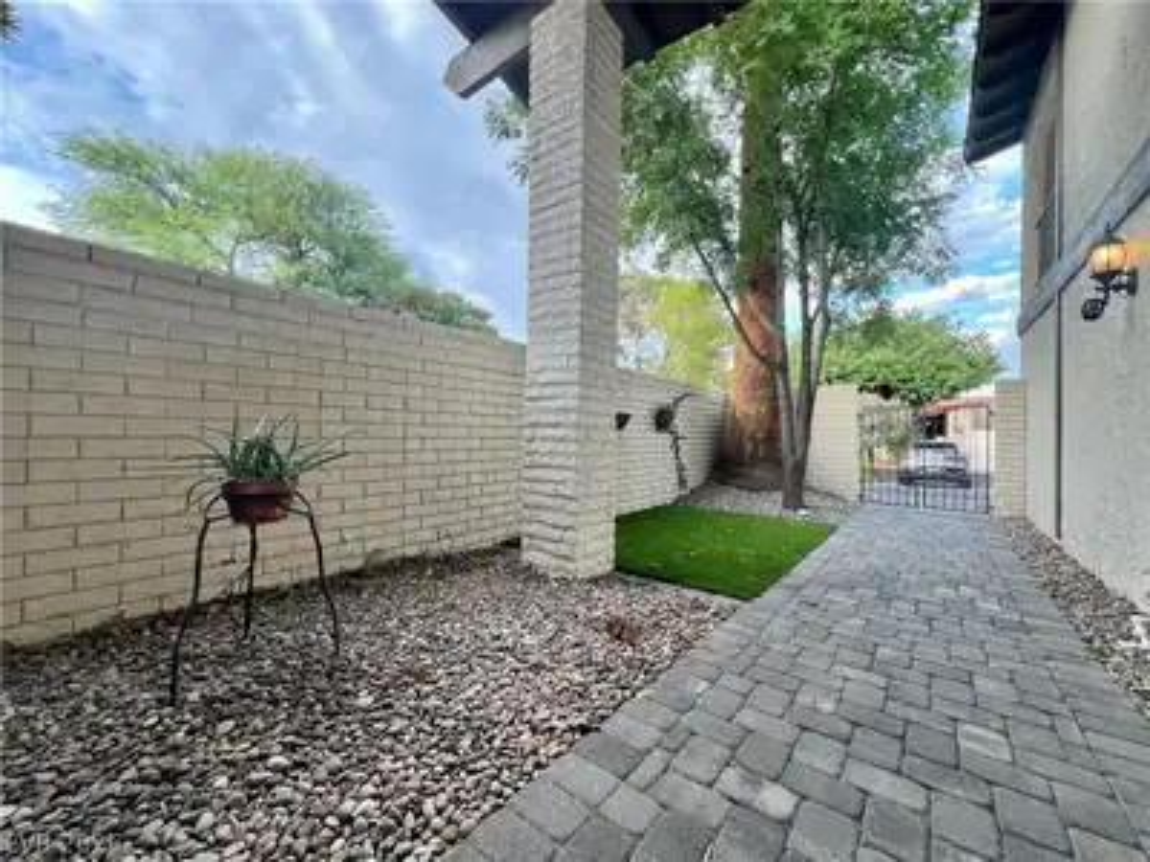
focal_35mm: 13
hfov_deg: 106.2
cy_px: 431
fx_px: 432
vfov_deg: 89.9
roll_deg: -0.3
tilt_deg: -0.8
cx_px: 575
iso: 50
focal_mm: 1.57
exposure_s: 1/99
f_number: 1.8
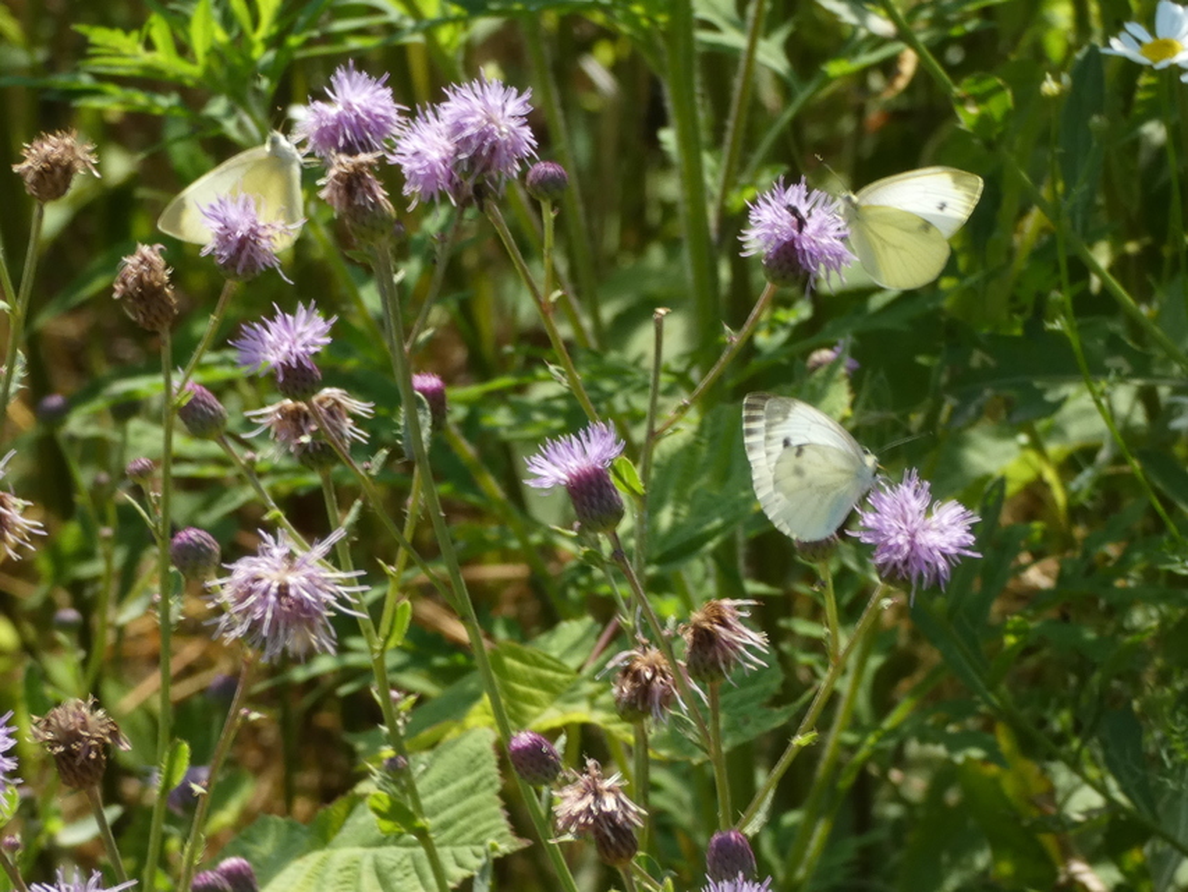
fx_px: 5629
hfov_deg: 12.0
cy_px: 446
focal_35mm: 164
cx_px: 594
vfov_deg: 9.1
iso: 160
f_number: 5.4
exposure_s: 1/80
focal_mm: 29.5
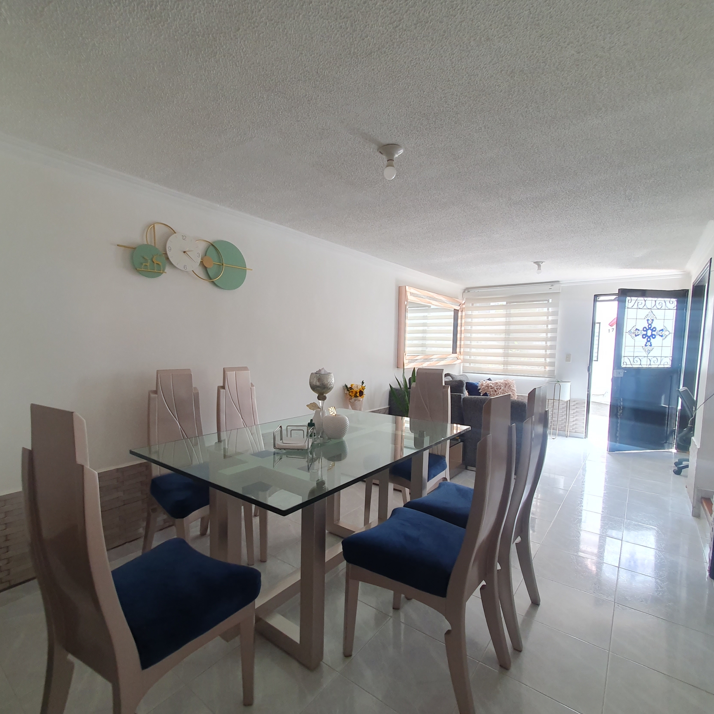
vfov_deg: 87.4
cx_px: 323
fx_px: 373
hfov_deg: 87.2
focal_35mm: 16
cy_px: 369
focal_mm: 1.8
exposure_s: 1/60
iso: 100
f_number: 2.2
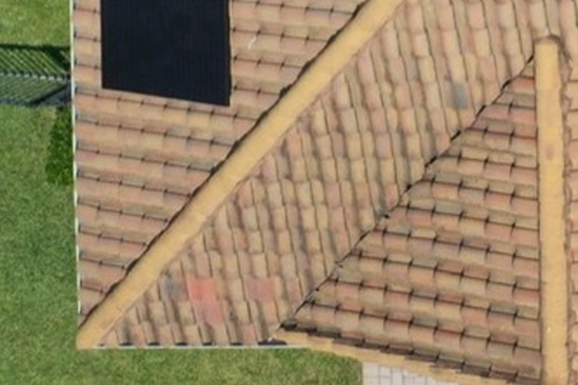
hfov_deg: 13.5
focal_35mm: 135
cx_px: 1072
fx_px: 2166
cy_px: -422
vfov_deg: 9.4
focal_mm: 10.26
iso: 100
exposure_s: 1/800
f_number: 6.3
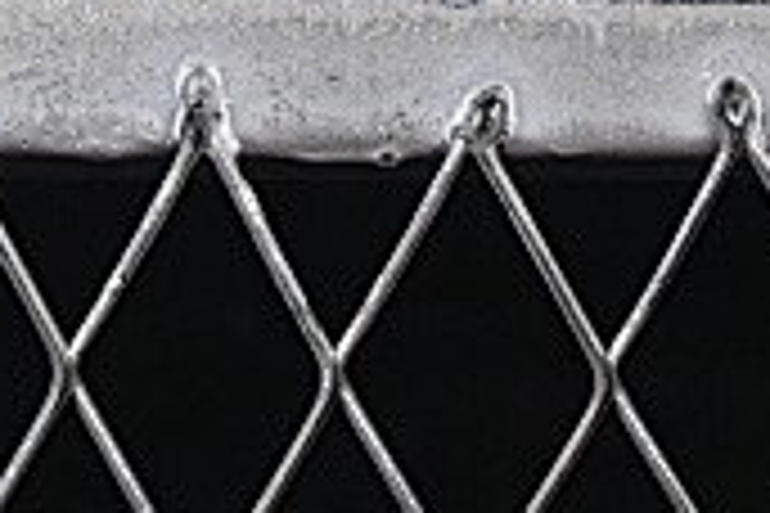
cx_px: 495
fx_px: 10159
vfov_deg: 2.8
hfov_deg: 4.3
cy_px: -1030
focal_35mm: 475
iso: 160
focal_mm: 50
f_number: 8
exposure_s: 1/80
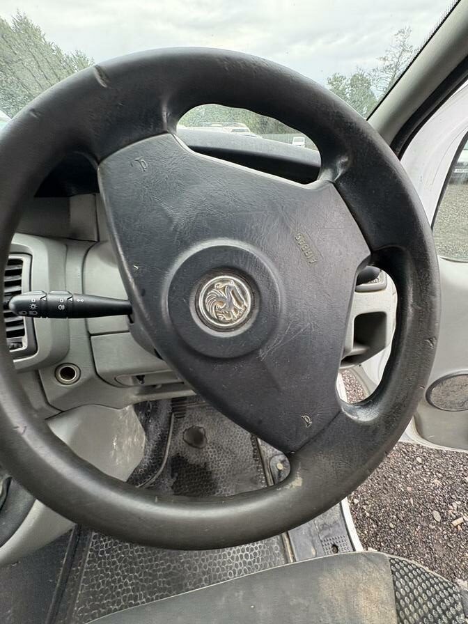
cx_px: 234
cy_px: 312
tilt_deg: -32.1
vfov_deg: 102.1
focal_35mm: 14
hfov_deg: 85.7
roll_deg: +2.4
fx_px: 252
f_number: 2.2
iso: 125
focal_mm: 2.22
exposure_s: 1/110
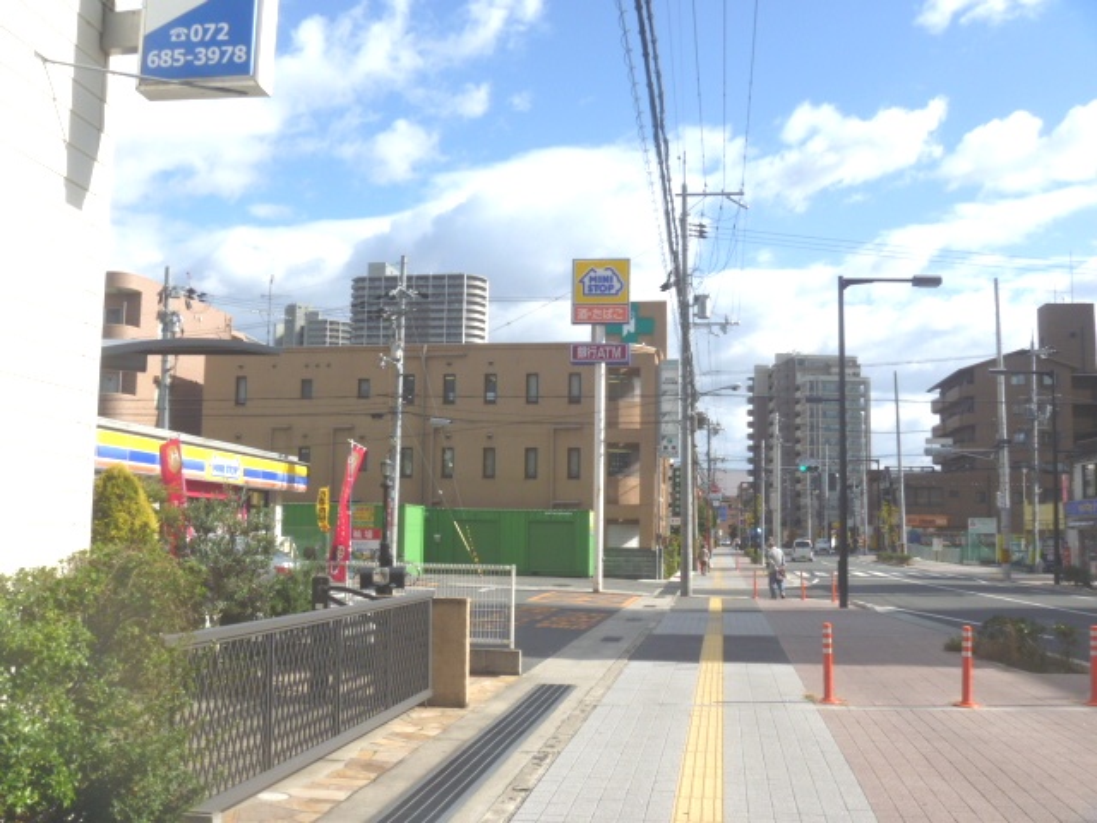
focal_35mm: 35
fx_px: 1109
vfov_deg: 40.7
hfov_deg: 52.6
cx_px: 548
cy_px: 412
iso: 80
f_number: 5.6
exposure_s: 1/320
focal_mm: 6.3
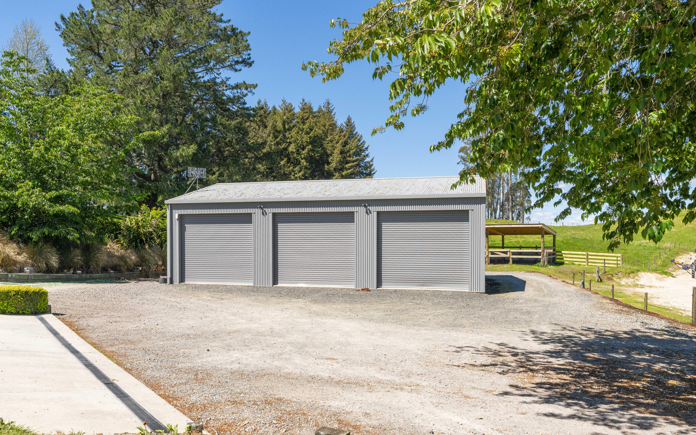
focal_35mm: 26
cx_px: 337
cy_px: 243
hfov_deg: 70.4
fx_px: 493
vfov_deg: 47.5
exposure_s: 1/2500
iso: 640
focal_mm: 24
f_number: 8
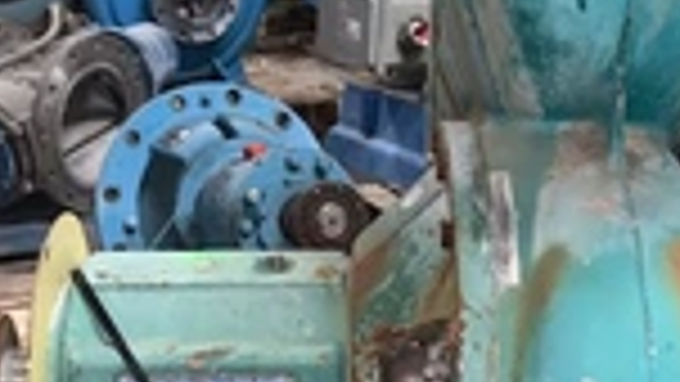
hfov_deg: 28.2
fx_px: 1353
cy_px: 279
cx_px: 338
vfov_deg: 16.0
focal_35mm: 75
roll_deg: -2.3
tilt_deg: -19.4
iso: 125
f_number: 1.8
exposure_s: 1/7
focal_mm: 4.25
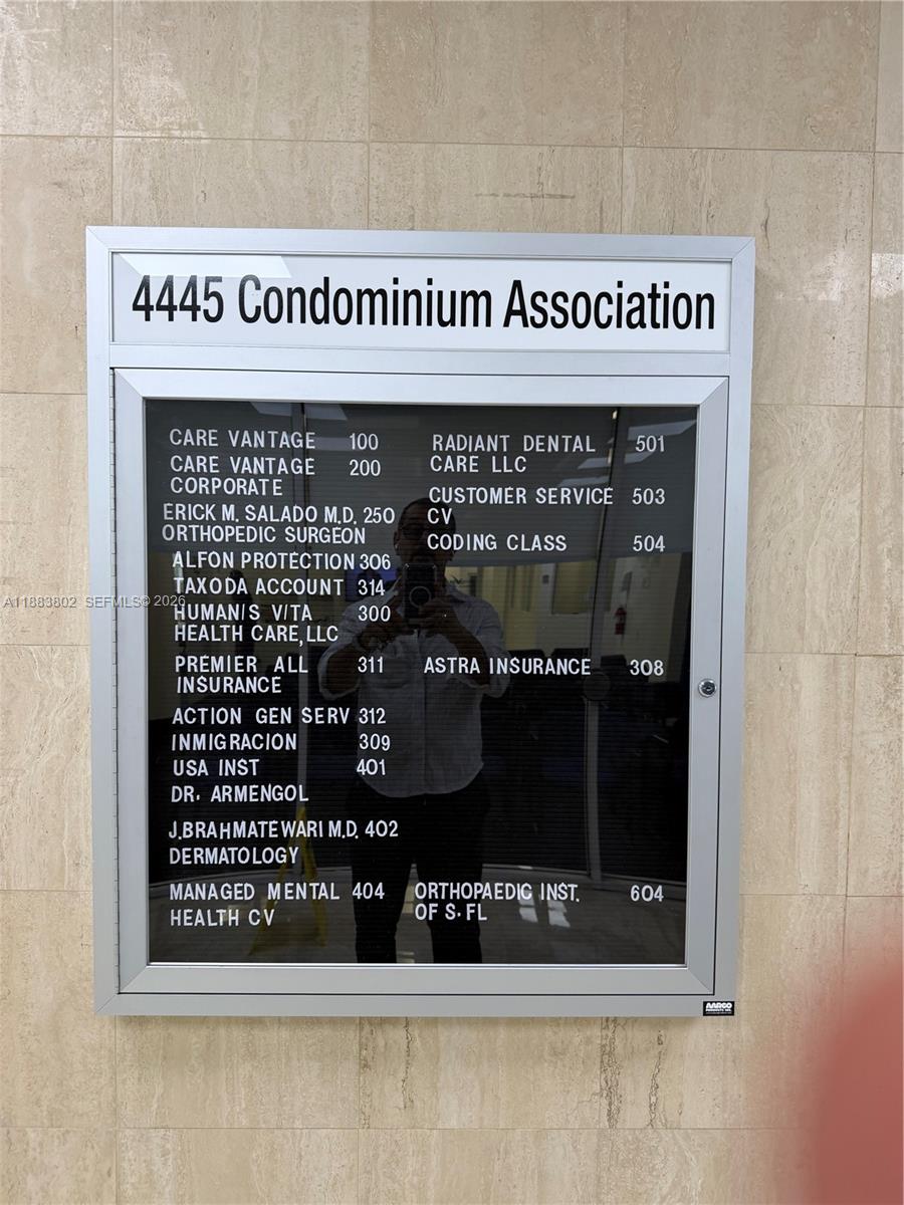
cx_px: 452
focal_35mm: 24
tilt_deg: -2.3
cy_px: 602
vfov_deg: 71.6
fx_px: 836
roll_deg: -1.4
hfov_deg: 56.8
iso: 125
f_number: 1.78
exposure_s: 1/120
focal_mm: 6.76
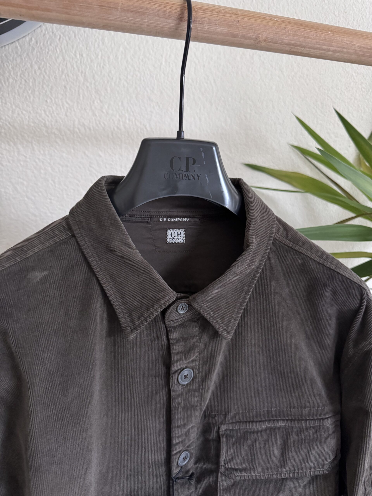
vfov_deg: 71.6
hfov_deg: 56.8
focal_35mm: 24
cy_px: 248
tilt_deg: -7.7
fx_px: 344
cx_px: 186
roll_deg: +0.7
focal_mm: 6.76
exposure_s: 1/42
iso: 800
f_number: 1.78
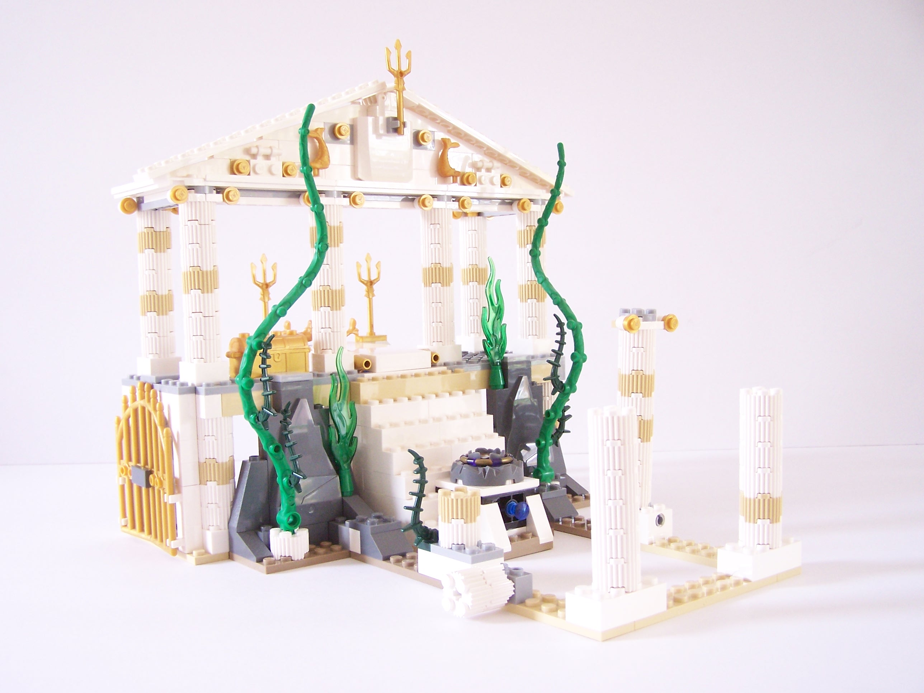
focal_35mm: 38
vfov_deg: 37.7
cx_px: 462
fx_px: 1014
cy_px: 346
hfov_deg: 49.0
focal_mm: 6.3
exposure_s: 1/10
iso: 200
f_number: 3.2
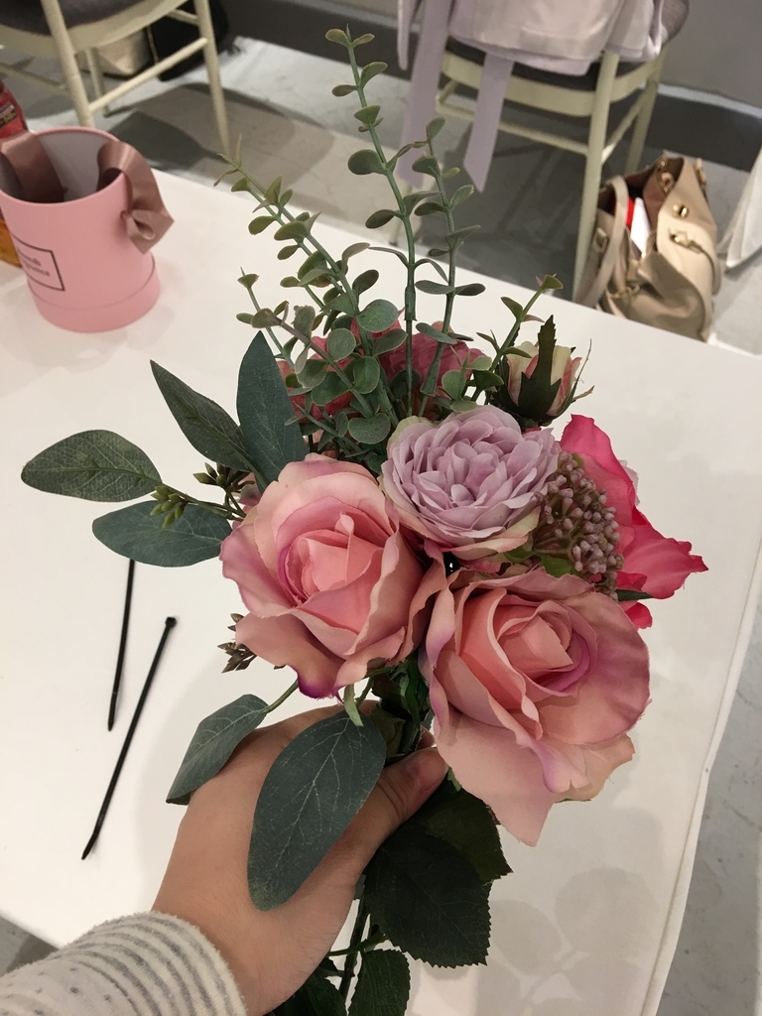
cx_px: 381
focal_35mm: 29
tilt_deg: -53.6
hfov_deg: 48.2
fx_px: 851
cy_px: 508
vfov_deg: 61.7
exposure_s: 1/15
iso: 32
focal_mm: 4.15
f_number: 2.2
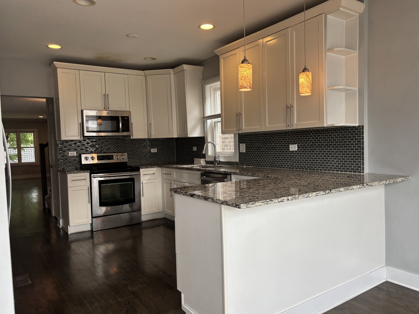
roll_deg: +1.3
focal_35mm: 27
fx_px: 327
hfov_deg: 65.3
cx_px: 215
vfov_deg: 51.3
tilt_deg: -2.7
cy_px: 159
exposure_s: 1/120
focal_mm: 5.96
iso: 64
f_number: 1.6
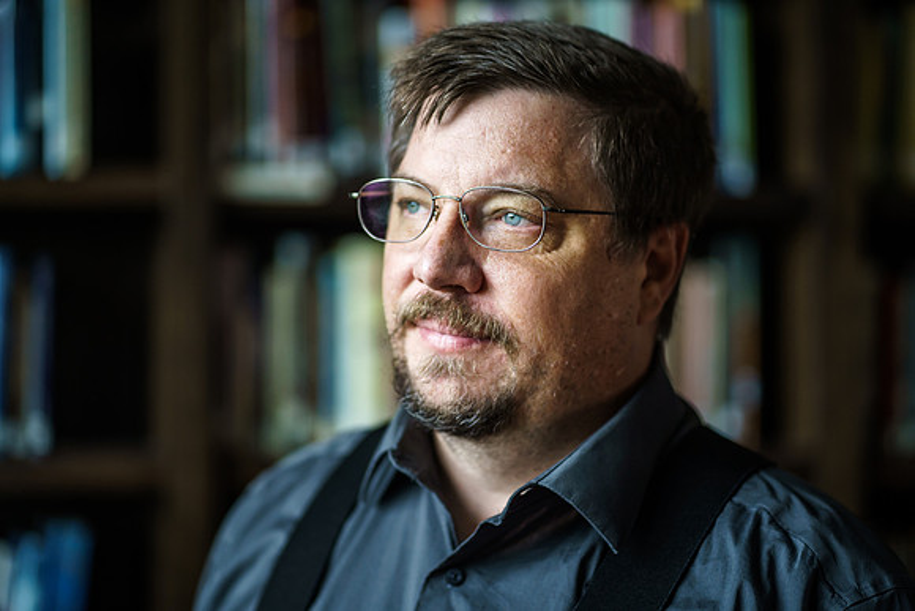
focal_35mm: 88
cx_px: 449
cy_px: 305
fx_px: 2235
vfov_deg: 15.6
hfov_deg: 23.1
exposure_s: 1/200
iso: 1000
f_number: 2
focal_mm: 85
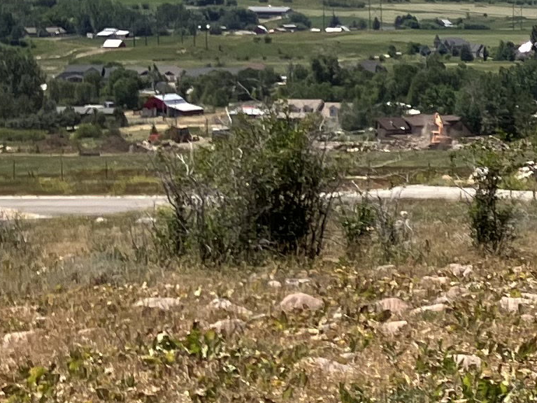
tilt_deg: -4.0
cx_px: 1245
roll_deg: -0.1
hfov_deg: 11.4
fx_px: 2280
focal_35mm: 147
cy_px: 155
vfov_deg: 10.1
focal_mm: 3.99
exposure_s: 1/1675
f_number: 1.8
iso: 32
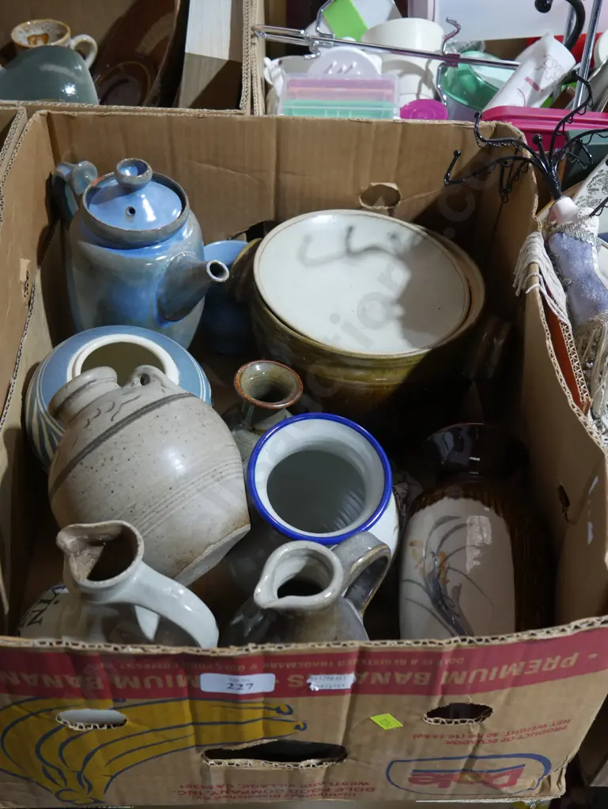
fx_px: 889
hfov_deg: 37.8
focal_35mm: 38
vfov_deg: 49.0
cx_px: 304
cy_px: 404
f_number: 4.1
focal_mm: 19
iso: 640
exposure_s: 1/60
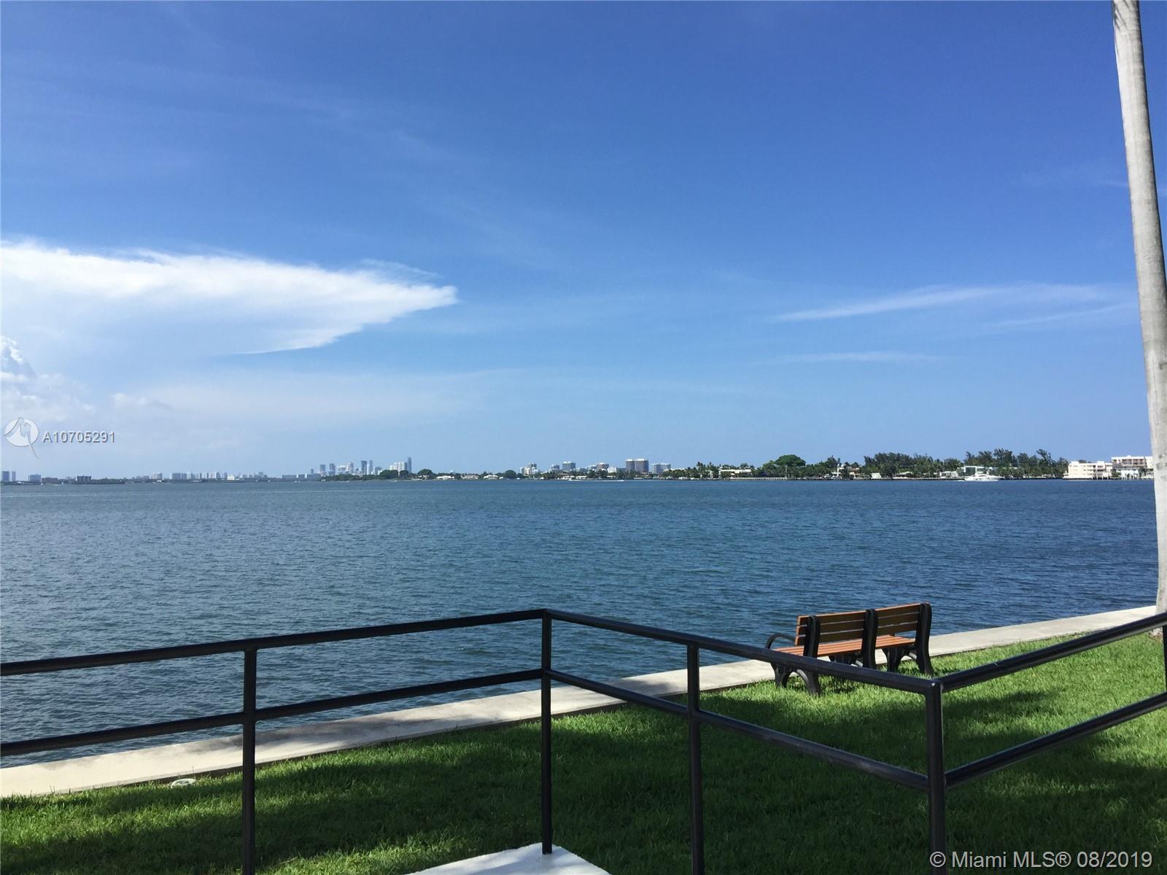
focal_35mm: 29
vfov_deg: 48.2
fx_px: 978
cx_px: 584
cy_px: 438
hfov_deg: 61.7
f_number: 2.2
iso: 32
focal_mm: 4.15
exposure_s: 1/2326
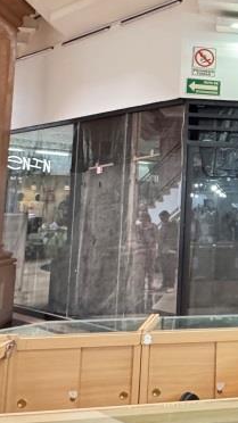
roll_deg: +0.6
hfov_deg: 23.4
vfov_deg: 48.1
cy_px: 167
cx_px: 345
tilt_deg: +5.9
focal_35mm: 42
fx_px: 472
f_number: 2.2
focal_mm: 2.22
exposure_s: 1/60
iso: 1250
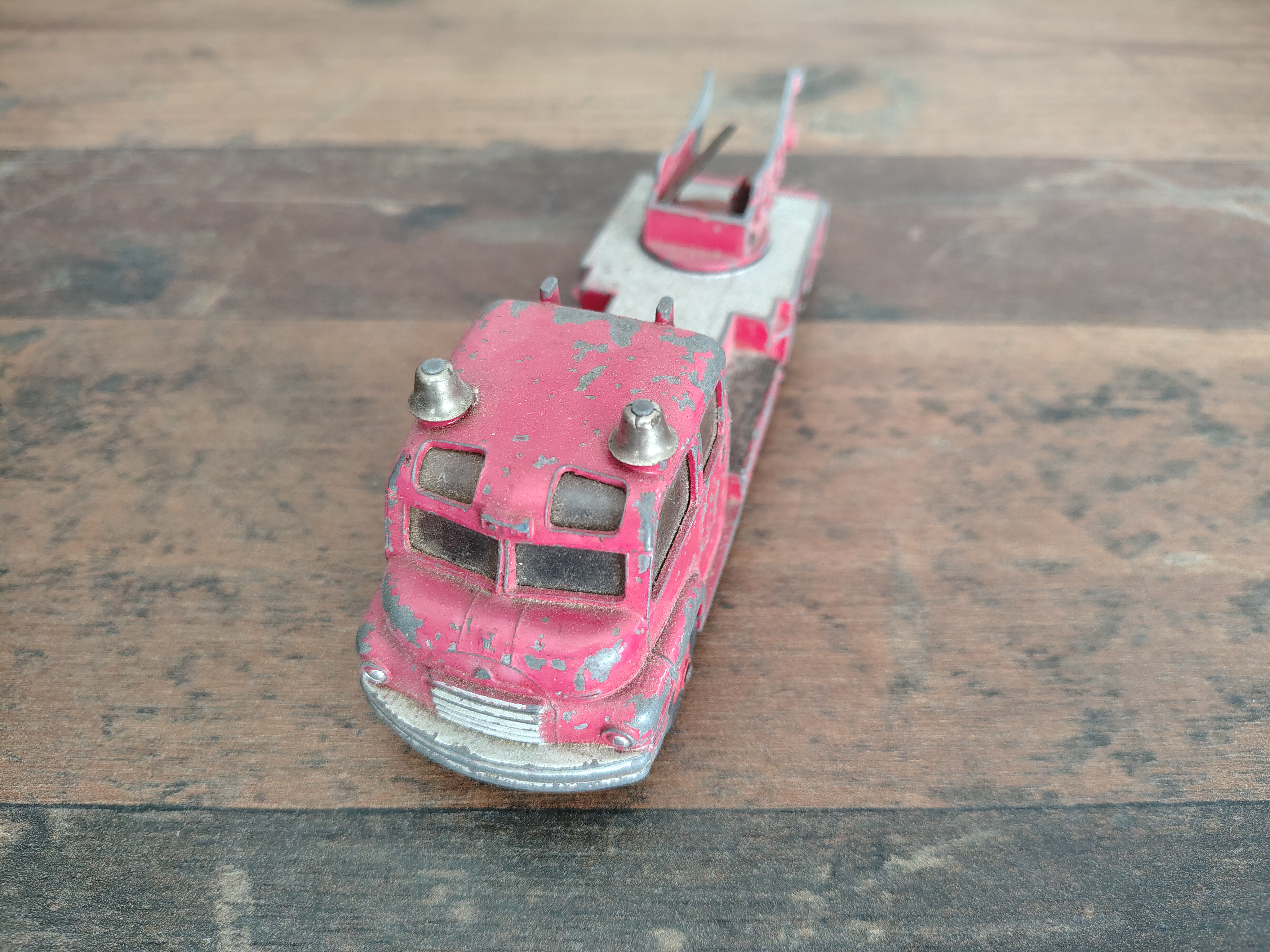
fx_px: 881
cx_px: 635
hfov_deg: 71.6
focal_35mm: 24
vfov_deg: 56.8
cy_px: 476
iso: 625
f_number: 1.8
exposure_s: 1/50
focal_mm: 5.56
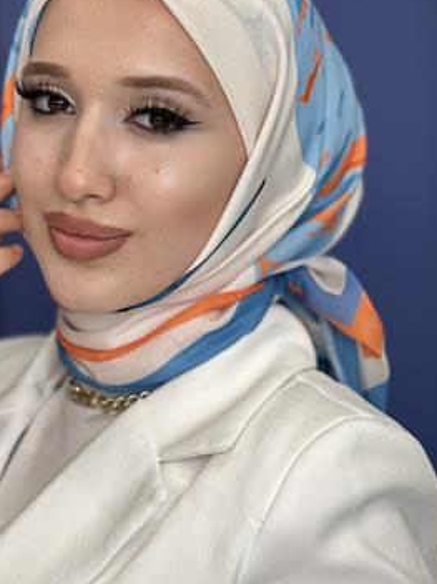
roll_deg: +0.8
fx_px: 1920
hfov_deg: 13.0
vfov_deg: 17.3
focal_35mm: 114
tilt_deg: -2.3
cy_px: 248
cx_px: 161
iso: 80
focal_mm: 9
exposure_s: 1/100
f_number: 2.8
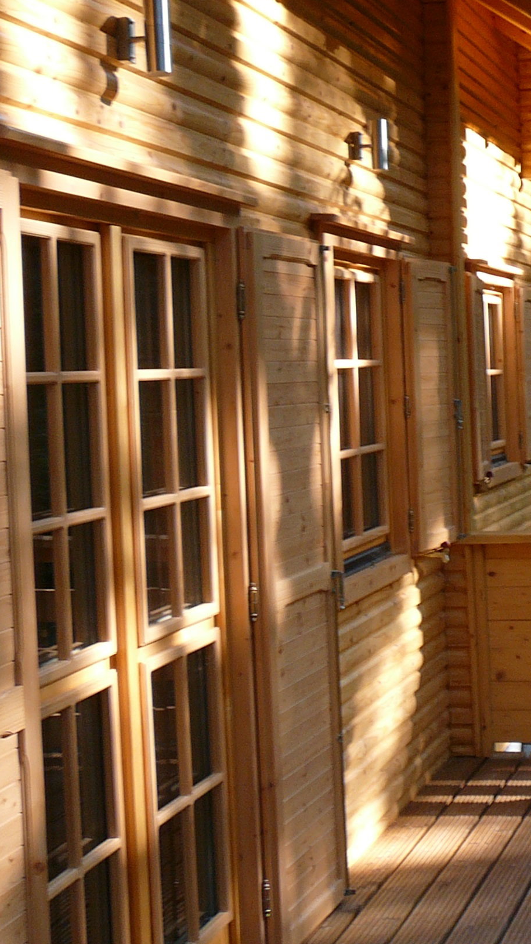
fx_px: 1502
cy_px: 428
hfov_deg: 19.2
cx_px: 590
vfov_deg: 34.9
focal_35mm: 60
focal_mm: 5.2
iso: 80
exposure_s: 1/80
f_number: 2.8
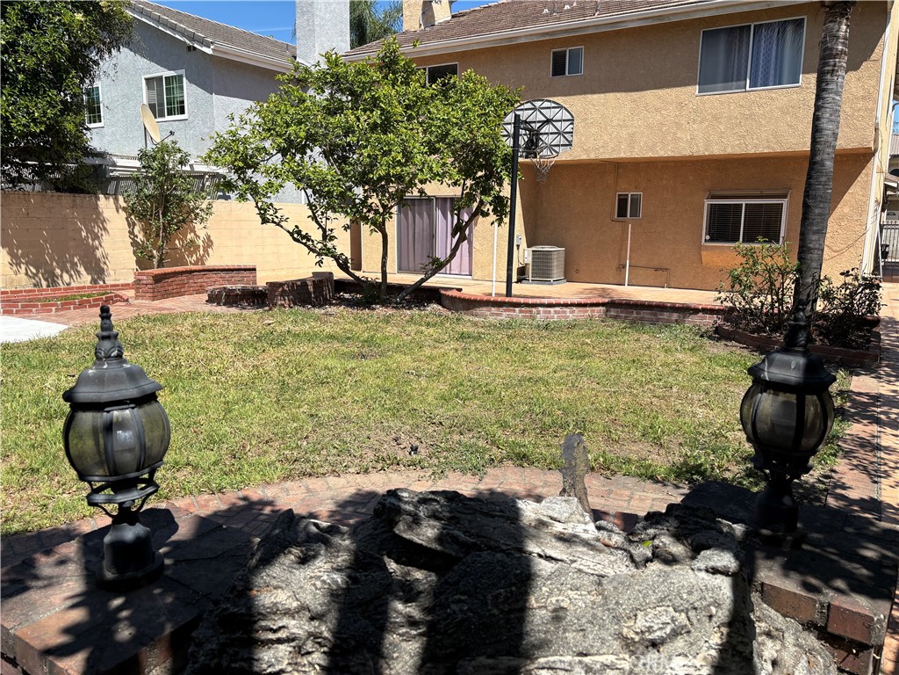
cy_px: 338
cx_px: 450
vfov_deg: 53.1
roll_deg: -0.6
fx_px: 675
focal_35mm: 26
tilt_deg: -9.9
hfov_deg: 67.3
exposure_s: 1/2933
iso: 50
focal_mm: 5.96
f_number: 1.6
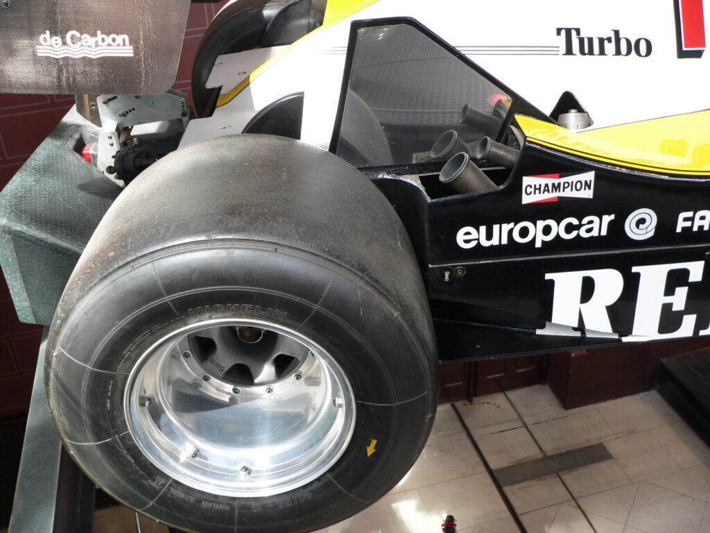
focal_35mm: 36
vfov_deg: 39.7
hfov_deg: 51.4
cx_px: 355
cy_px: 266
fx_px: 738
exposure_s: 1/13
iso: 100
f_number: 2.8
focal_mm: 6
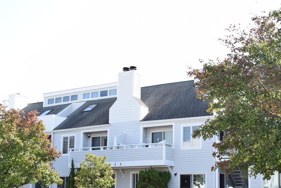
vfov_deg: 25.3
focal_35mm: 53
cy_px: 134
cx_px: 177
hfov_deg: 37.3
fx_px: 414
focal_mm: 20
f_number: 5.6
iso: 100
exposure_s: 1/200
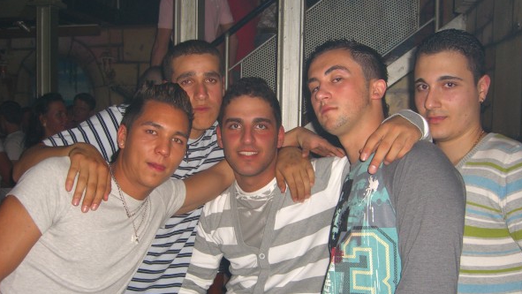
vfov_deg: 28.3
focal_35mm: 42
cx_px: 261
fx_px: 582
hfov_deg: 48.3
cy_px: 177
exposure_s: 1/60
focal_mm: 7.9
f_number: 2.8
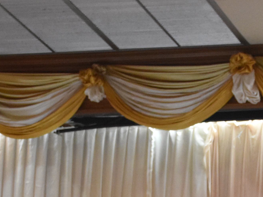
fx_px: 1489
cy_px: 384
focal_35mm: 196
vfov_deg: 7.3
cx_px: 365
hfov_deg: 9.9
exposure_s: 1/60
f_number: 4
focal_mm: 30
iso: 2500
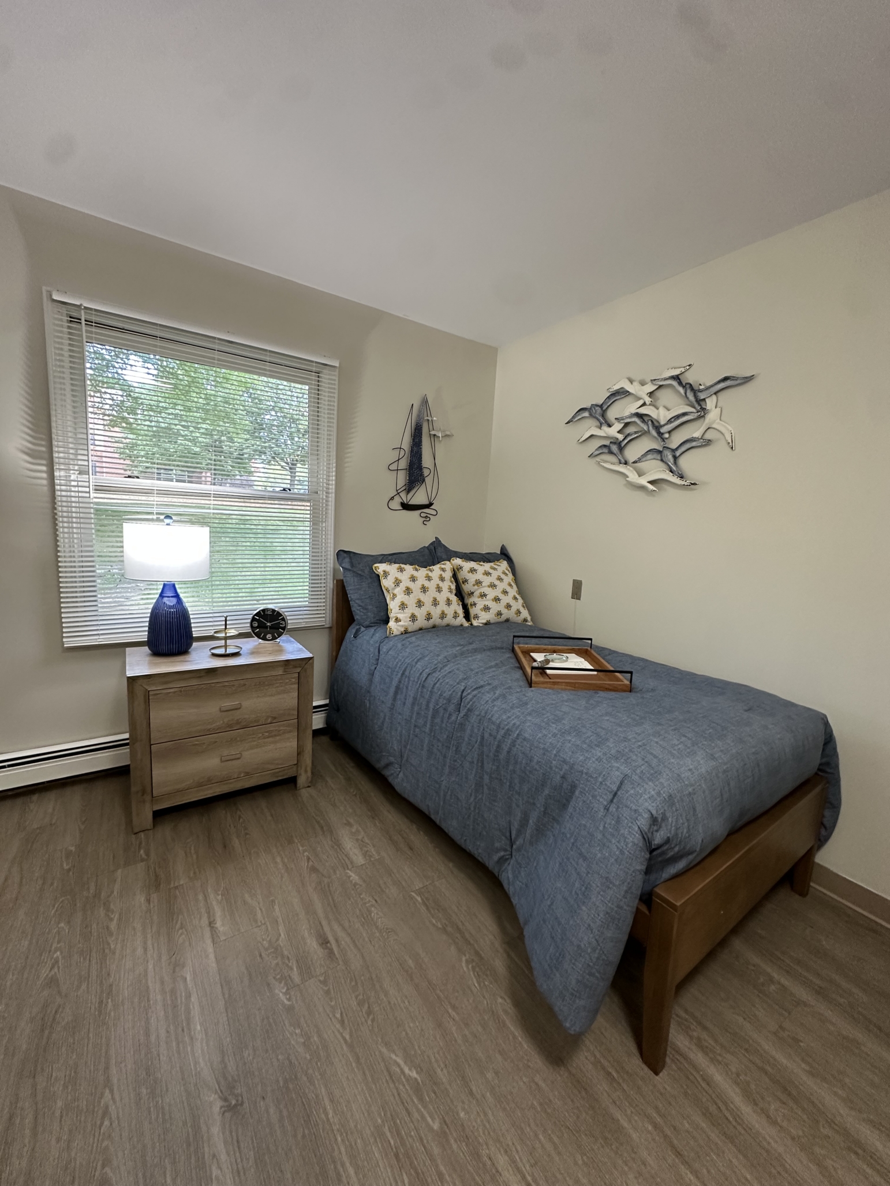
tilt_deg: -7.9
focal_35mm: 14
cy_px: 593
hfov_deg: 85.7
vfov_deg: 102.1
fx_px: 480
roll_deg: -3.8
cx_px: 445
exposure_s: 1/60
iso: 250
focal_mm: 2.22
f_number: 2.2
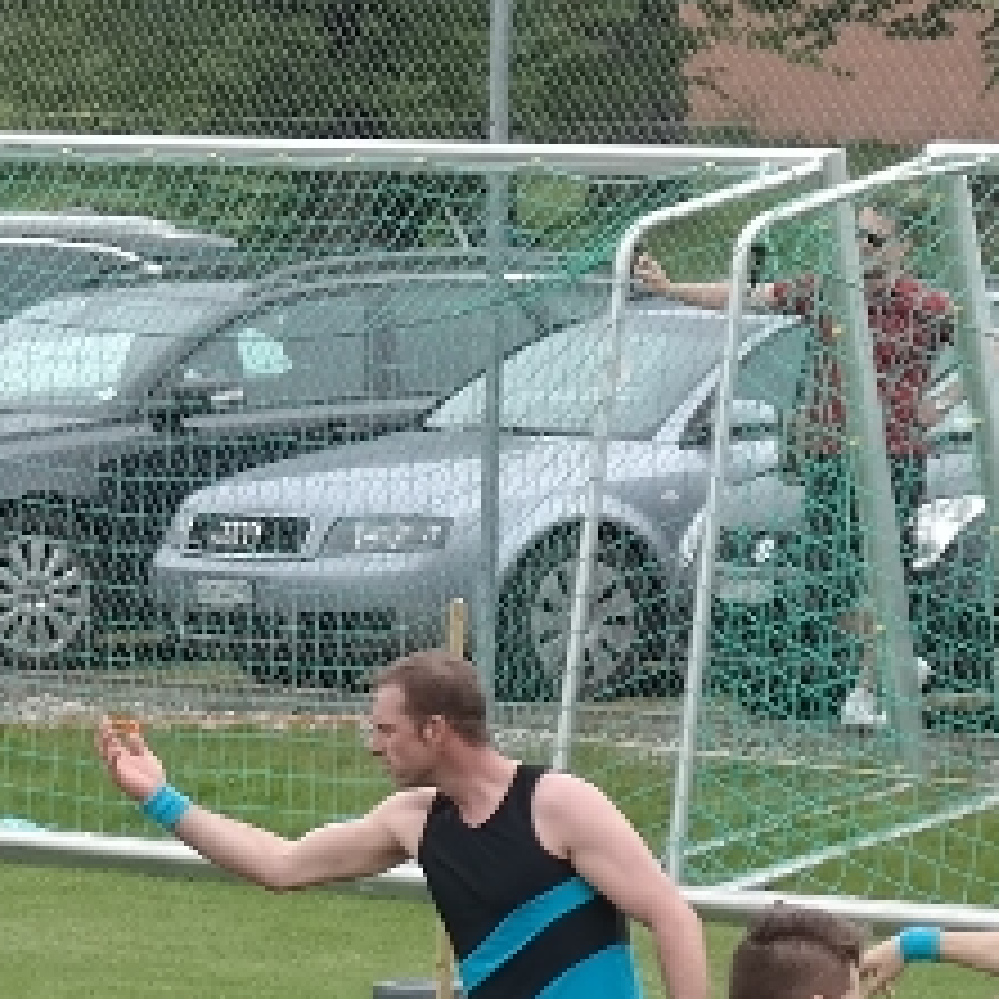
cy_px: 918
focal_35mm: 472
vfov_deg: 3.7
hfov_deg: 3.6
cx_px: -1562
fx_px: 15411
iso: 100
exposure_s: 1/250
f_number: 4.5
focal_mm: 50
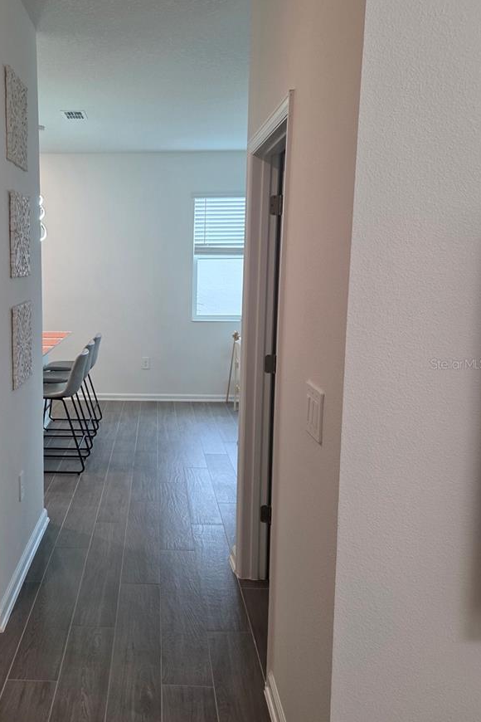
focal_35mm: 33
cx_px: 116
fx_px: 661
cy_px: 363
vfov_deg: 57.2
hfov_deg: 38.8
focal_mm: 5.4
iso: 160
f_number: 1.8
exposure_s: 1/120
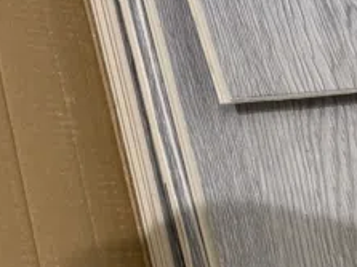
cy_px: 110
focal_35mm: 69
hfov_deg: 28.1
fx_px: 711
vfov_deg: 21.3
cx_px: 219
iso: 200
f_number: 1.78
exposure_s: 1/100
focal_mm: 6.76
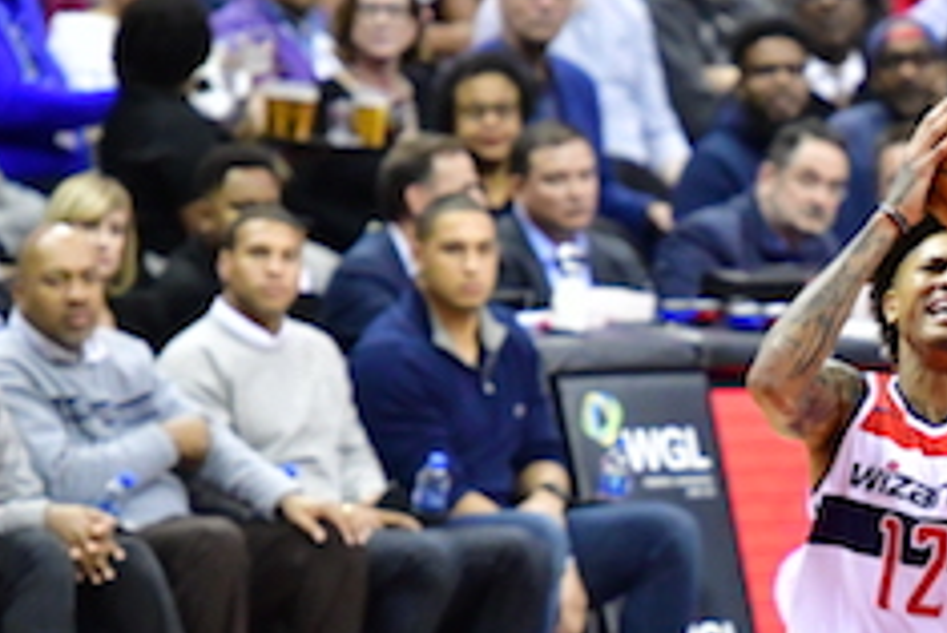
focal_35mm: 690
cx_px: 1084
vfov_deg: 2.0
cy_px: 456
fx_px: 18161
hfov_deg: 3.0
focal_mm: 180
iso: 3200
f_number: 2.8
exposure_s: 1/1000
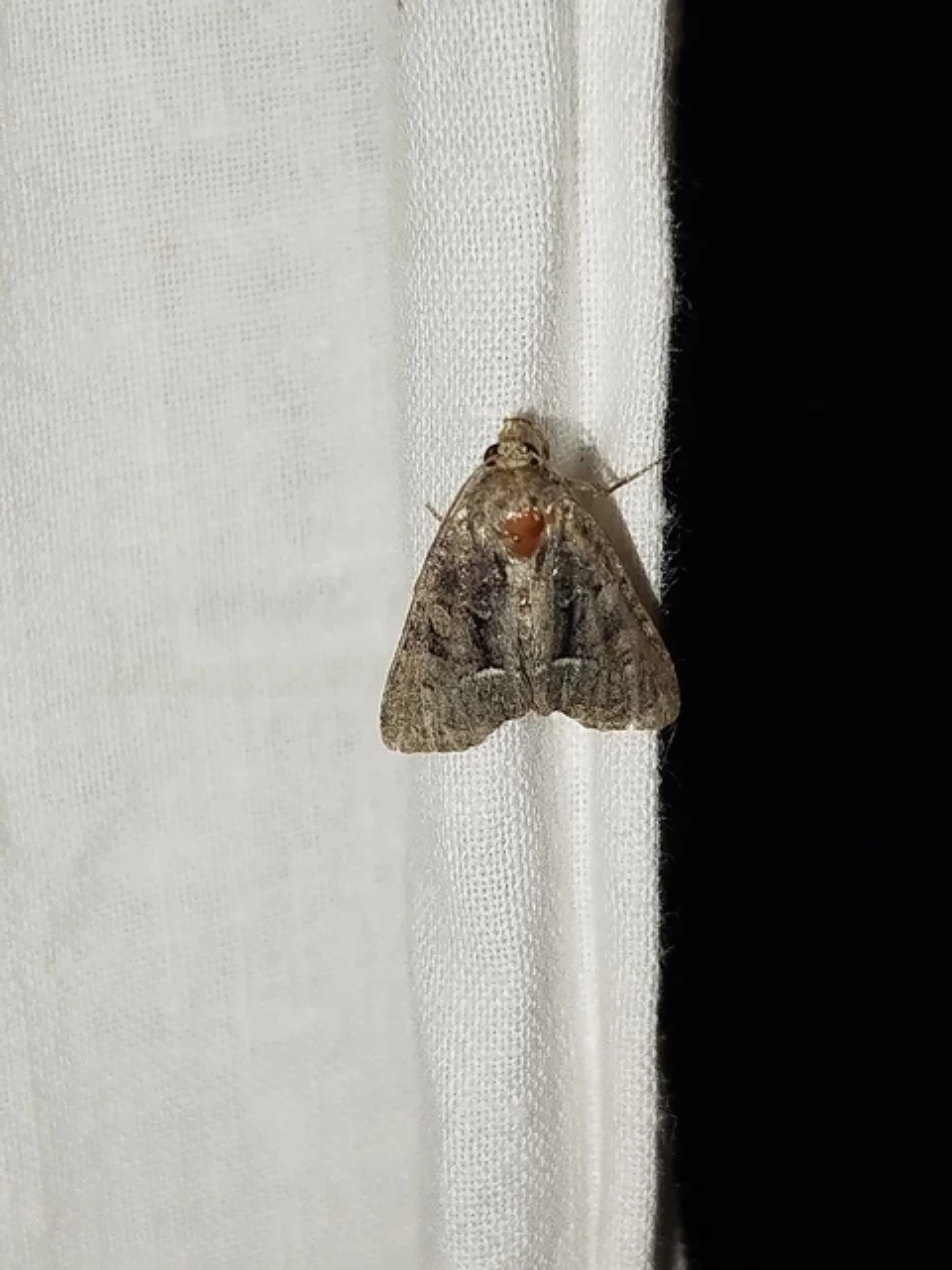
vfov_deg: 27.0
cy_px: 635
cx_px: 476
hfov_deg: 20.4
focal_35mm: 72
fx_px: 2640
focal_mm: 5.31
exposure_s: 1/50
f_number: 1.7
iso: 80
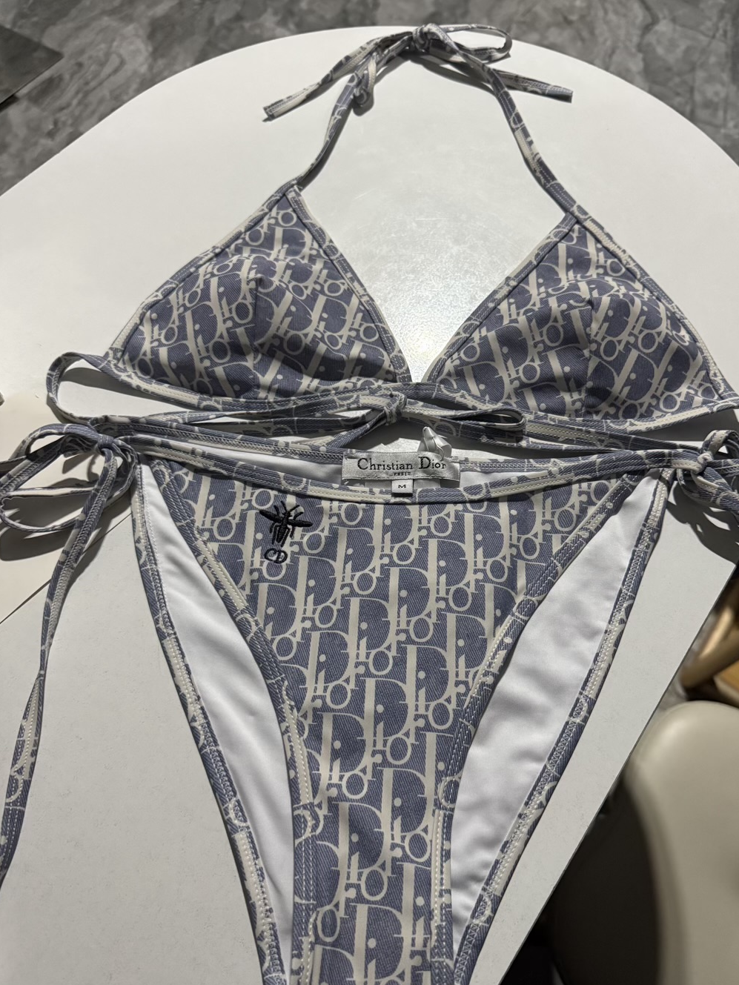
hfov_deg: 53.0
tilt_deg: -64.4
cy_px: 532
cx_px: 397
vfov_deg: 67.2
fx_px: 740
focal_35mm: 26
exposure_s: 1/50
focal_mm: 6.76
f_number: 1.78
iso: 640
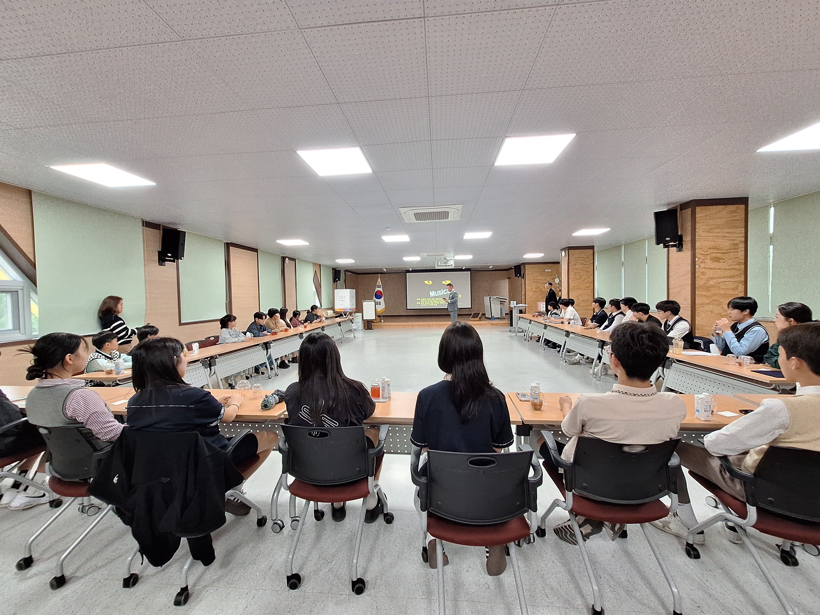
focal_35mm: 13
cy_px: 308
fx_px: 308
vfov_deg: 89.9
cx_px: 410
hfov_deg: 106.2
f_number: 2.2
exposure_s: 1/40
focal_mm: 1.74
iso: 100
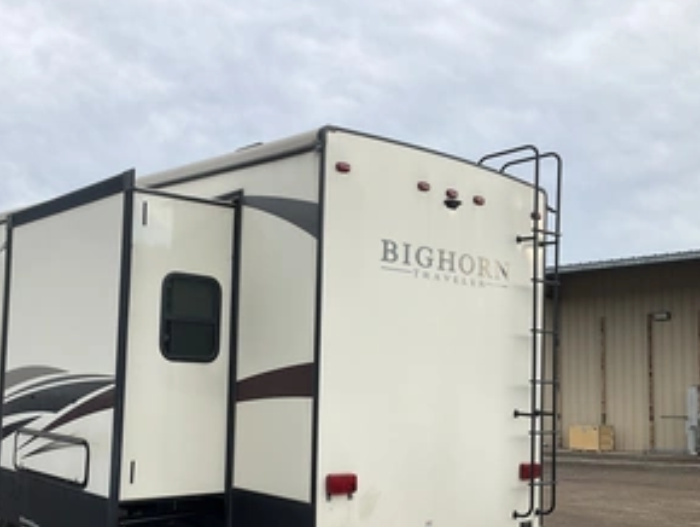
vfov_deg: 35.7
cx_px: 224
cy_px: 351
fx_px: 810
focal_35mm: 40
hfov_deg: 45.9
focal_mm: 3
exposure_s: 1/389
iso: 25
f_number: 1.8
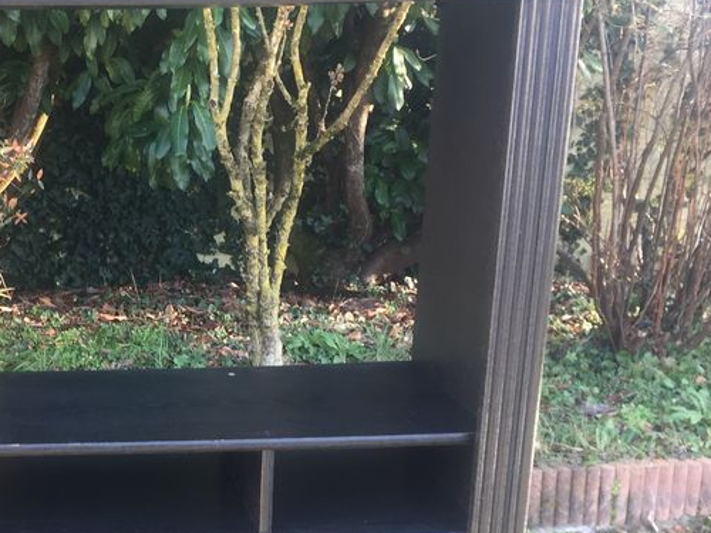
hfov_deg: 31.7
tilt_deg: -16.6
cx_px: 73
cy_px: 405
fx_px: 1191
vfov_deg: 24.9
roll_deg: -0.1
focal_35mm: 58
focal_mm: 4.15
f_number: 2.2
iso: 32
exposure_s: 1/50
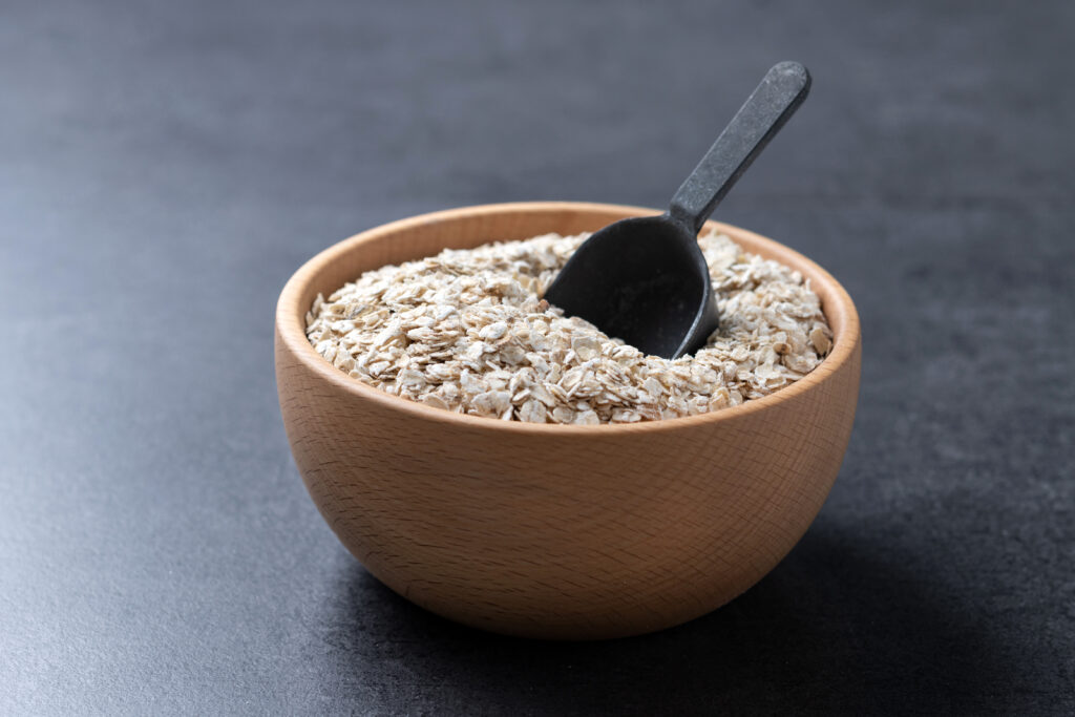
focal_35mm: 90
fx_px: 2688
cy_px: 358
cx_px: 538
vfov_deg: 15.2
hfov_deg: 22.6
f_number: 5.6
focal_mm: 60
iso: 100
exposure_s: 1/200
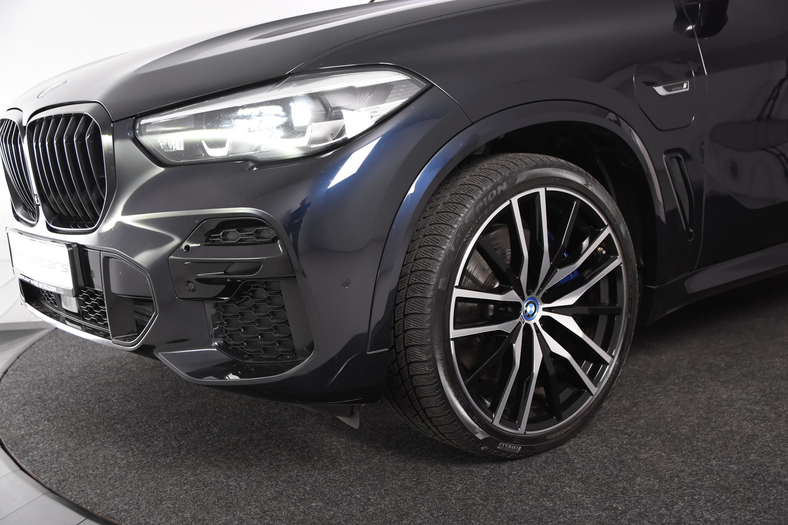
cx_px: 394
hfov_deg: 46.4
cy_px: 262
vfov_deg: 31.9
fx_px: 919
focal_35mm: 42
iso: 1600
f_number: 4.5
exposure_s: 1/80
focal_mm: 28
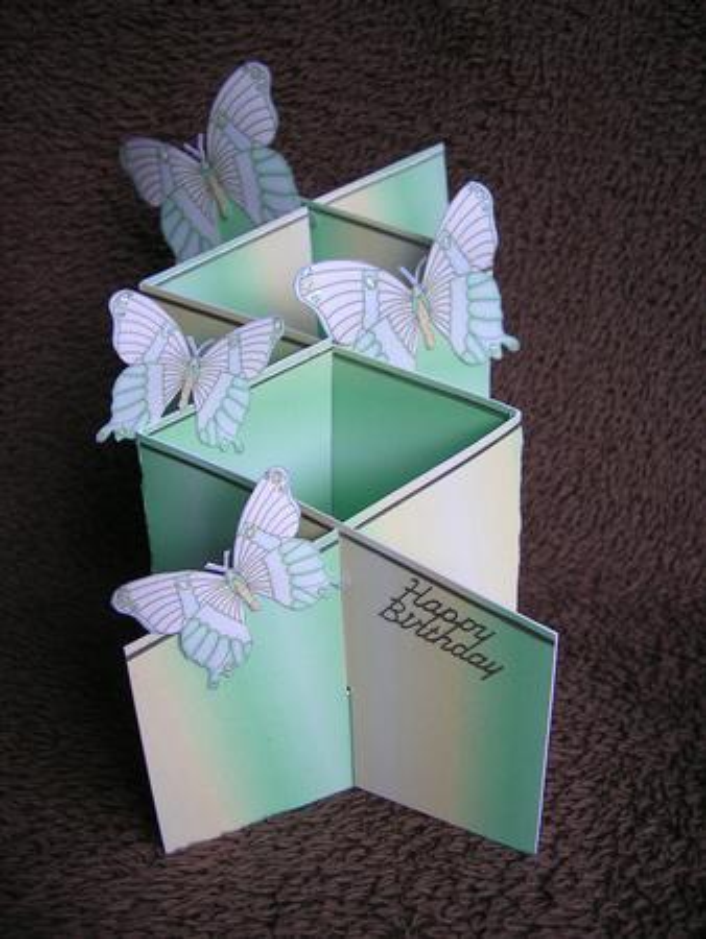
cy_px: 470
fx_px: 951
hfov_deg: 40.7
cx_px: 353
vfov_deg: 52.6
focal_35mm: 35
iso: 50
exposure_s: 1/87.5
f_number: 2.8
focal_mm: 5.4
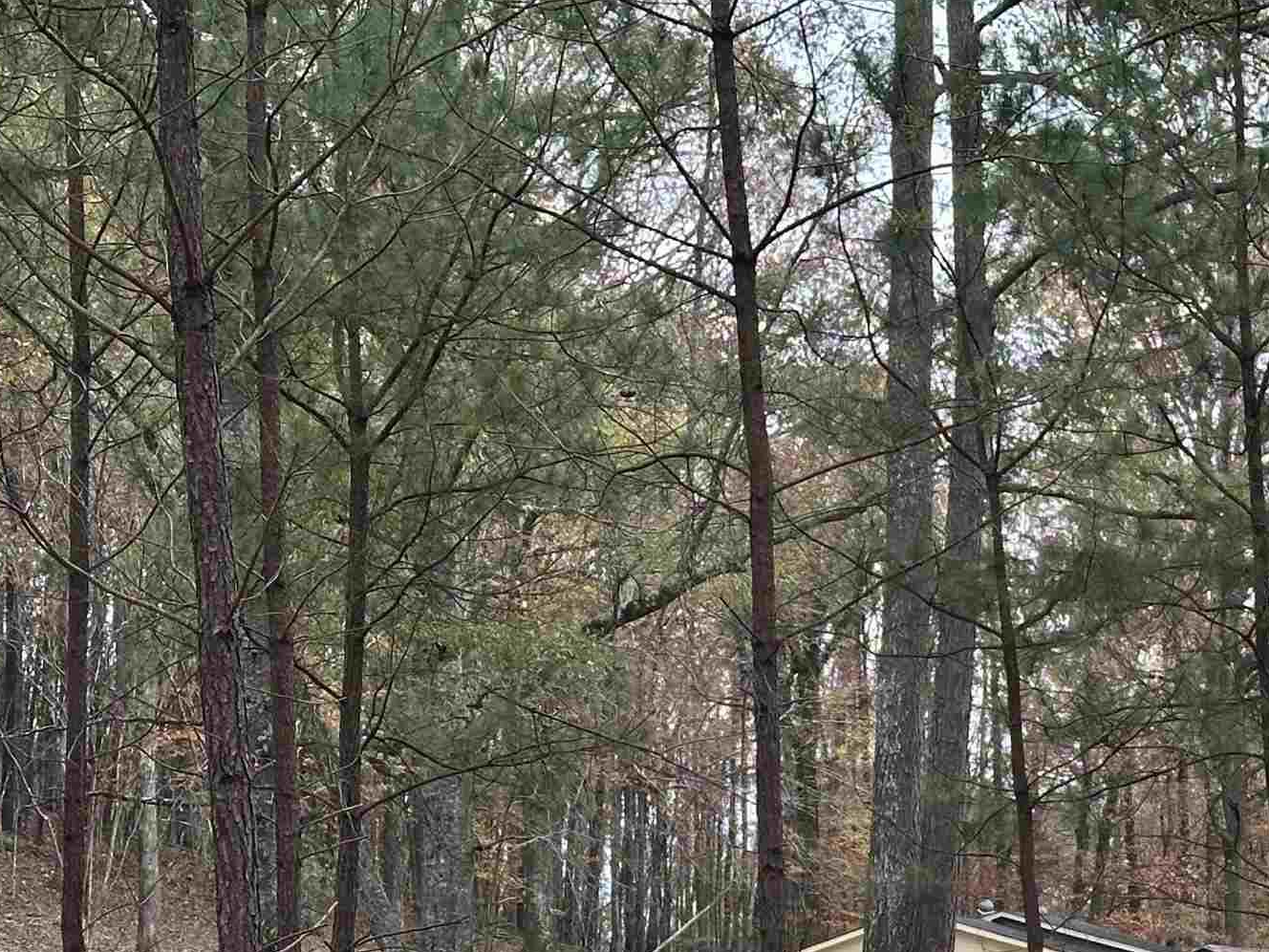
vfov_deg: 13.2
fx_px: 4069
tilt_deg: +3.3
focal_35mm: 111
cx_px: 1257
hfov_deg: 17.3
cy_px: 897
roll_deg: +2.8
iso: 80
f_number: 1.78
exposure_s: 1/86
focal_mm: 6.86
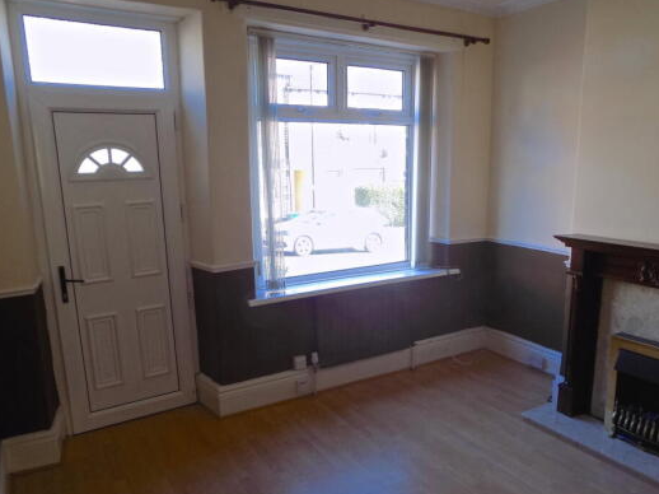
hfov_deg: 65.2
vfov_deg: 51.2
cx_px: 363
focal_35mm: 27
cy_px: 272
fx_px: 514
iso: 80
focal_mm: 4.3
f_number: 3.1
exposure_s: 1/40
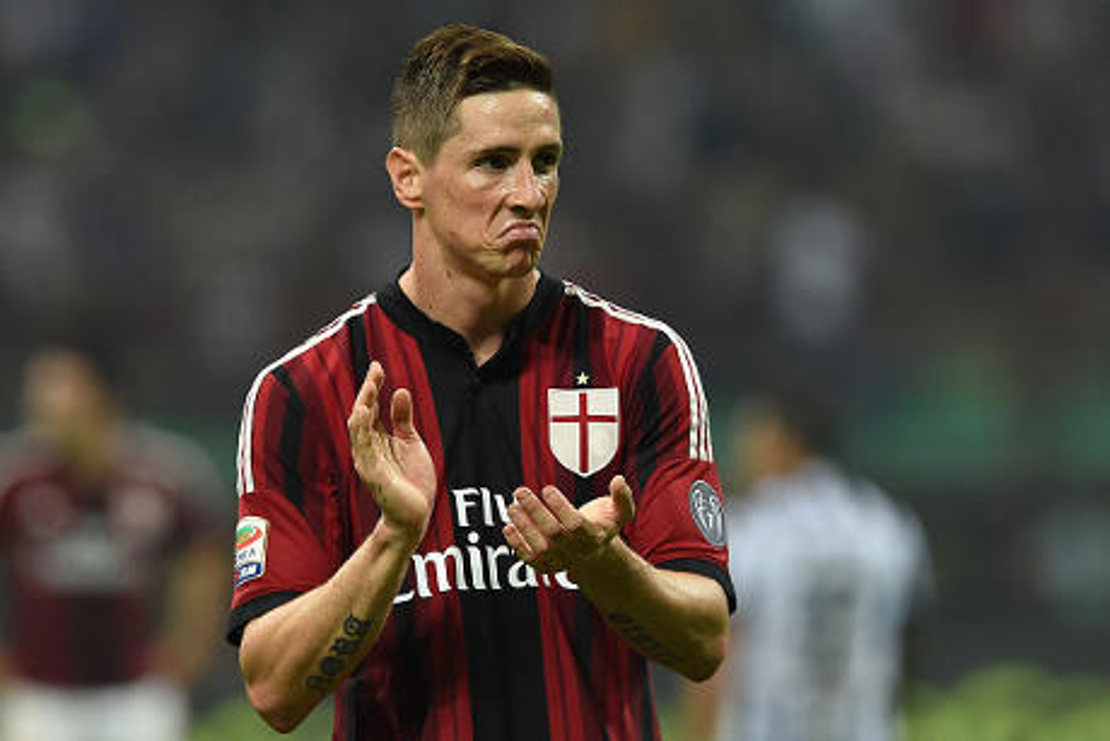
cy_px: 370
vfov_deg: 3.4
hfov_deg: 5.2
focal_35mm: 400
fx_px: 12336
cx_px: 555
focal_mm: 400
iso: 2500
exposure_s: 1/1250
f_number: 4
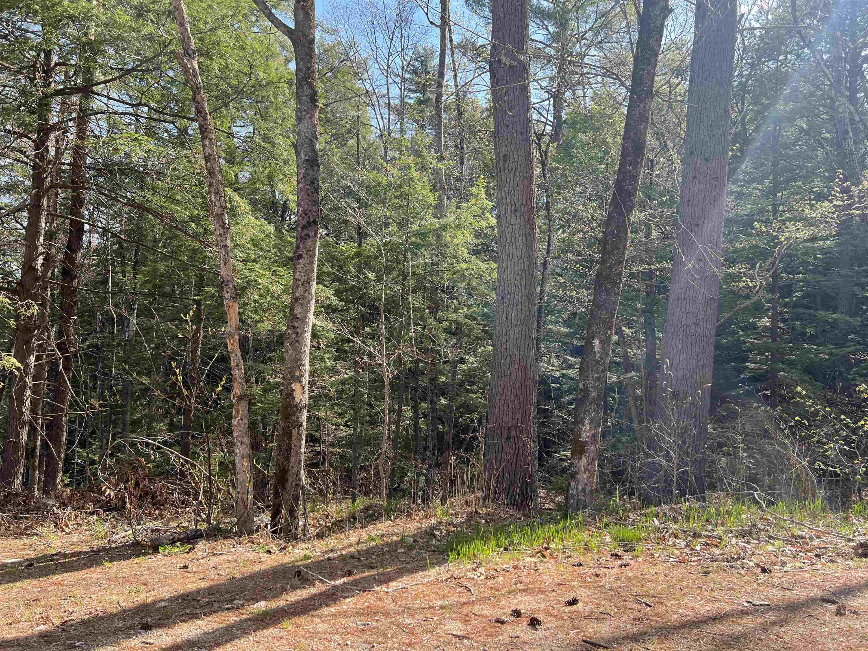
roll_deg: -2.7
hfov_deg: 67.3
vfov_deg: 53.1
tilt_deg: +2.7
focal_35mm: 26
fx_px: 652
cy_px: 326
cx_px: 434
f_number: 1.5
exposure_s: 1/687
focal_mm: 5.7
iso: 50
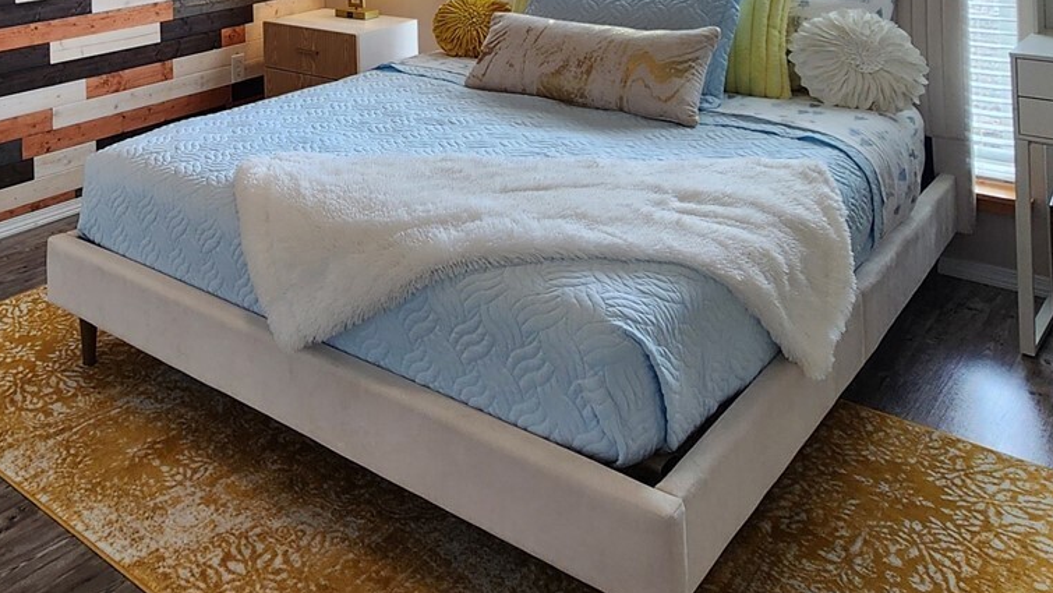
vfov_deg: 33.2
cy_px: -83
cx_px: 209
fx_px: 838
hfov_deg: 59.2
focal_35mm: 30
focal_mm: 2.2
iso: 64
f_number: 2.2
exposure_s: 1/60.2
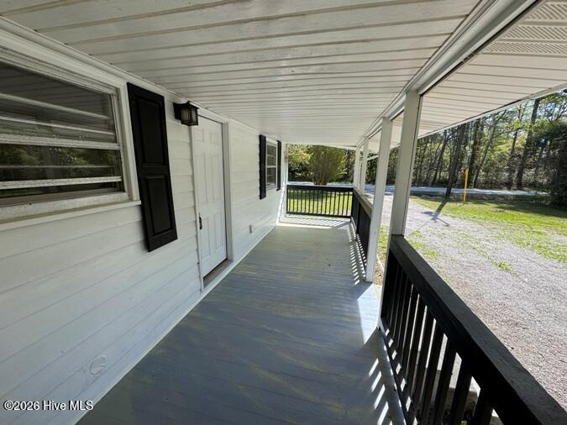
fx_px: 229
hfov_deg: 102.1
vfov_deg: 85.7
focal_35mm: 14
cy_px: 212
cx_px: 284
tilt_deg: -12.4
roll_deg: -0.6
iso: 40
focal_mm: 2.22
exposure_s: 1/482
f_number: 2.2
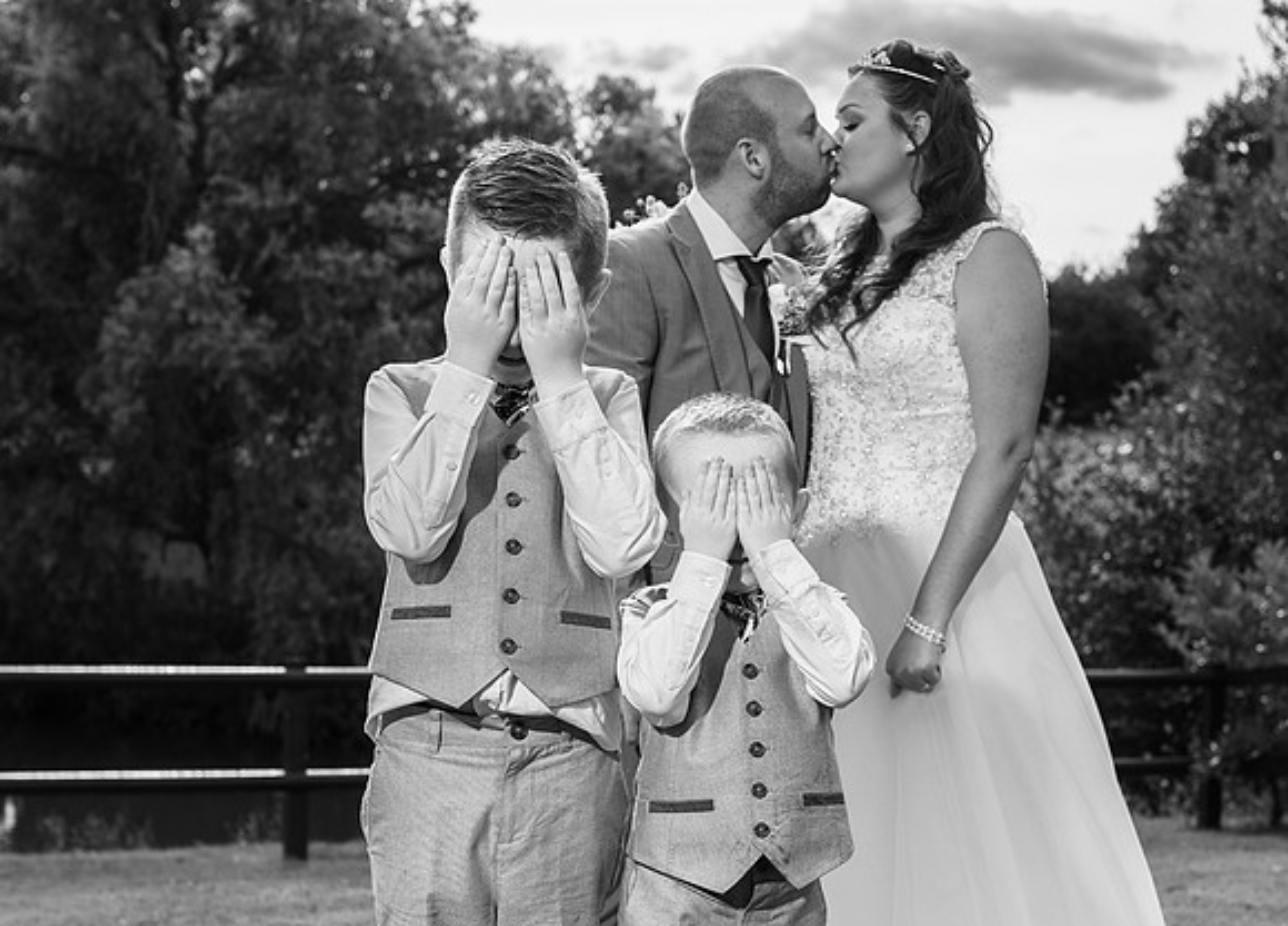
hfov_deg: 28.9
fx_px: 2498
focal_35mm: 68
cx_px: 742
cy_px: 609
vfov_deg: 20.9
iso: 160
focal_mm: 35
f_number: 4
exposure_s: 1/1250
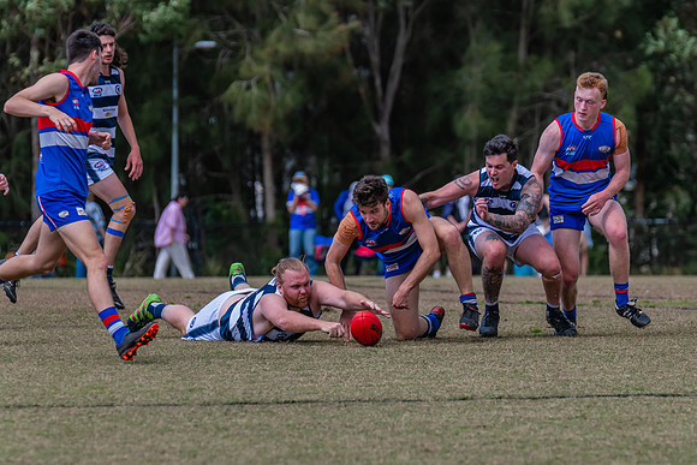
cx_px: 425
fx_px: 7396
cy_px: 276
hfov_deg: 5.4
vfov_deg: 3.6
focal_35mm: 382
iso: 800
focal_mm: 310
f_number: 6.3
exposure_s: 1/1600
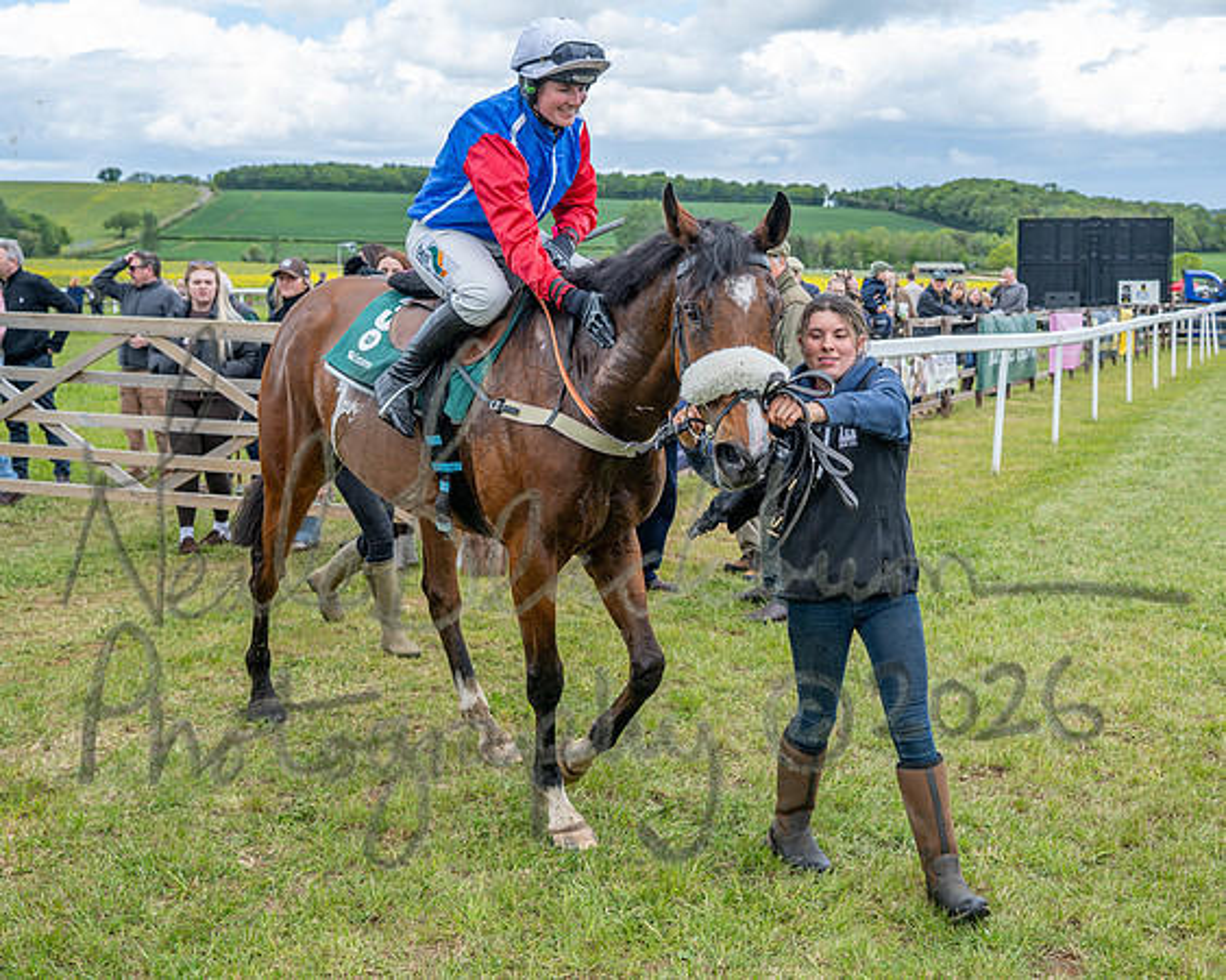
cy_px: 422
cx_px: 741
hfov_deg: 41.1
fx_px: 1627
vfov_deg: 33.5
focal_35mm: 45
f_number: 5
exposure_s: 1/500
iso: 200
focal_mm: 35
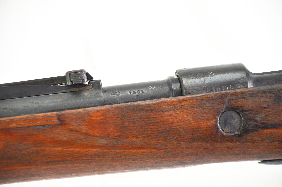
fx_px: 1583
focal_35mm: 202
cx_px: 141
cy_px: 94
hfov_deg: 10.2
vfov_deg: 6.8
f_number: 5.6
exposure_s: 1/250
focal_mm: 135
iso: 720
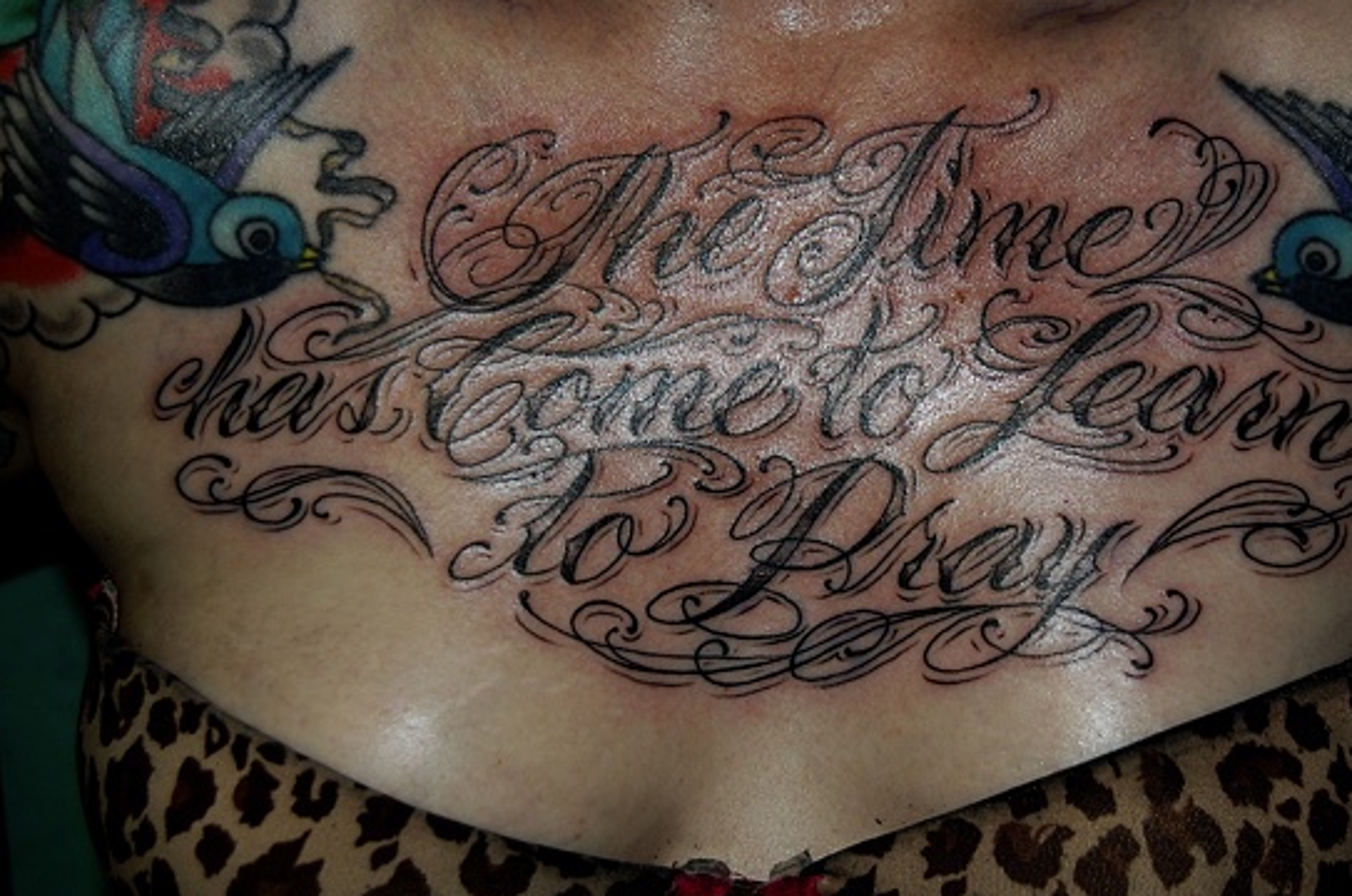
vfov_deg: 17.1
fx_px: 2984
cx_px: 735
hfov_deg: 25.5
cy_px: 419
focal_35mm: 80
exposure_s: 1/60
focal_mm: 45
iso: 400
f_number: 5.3
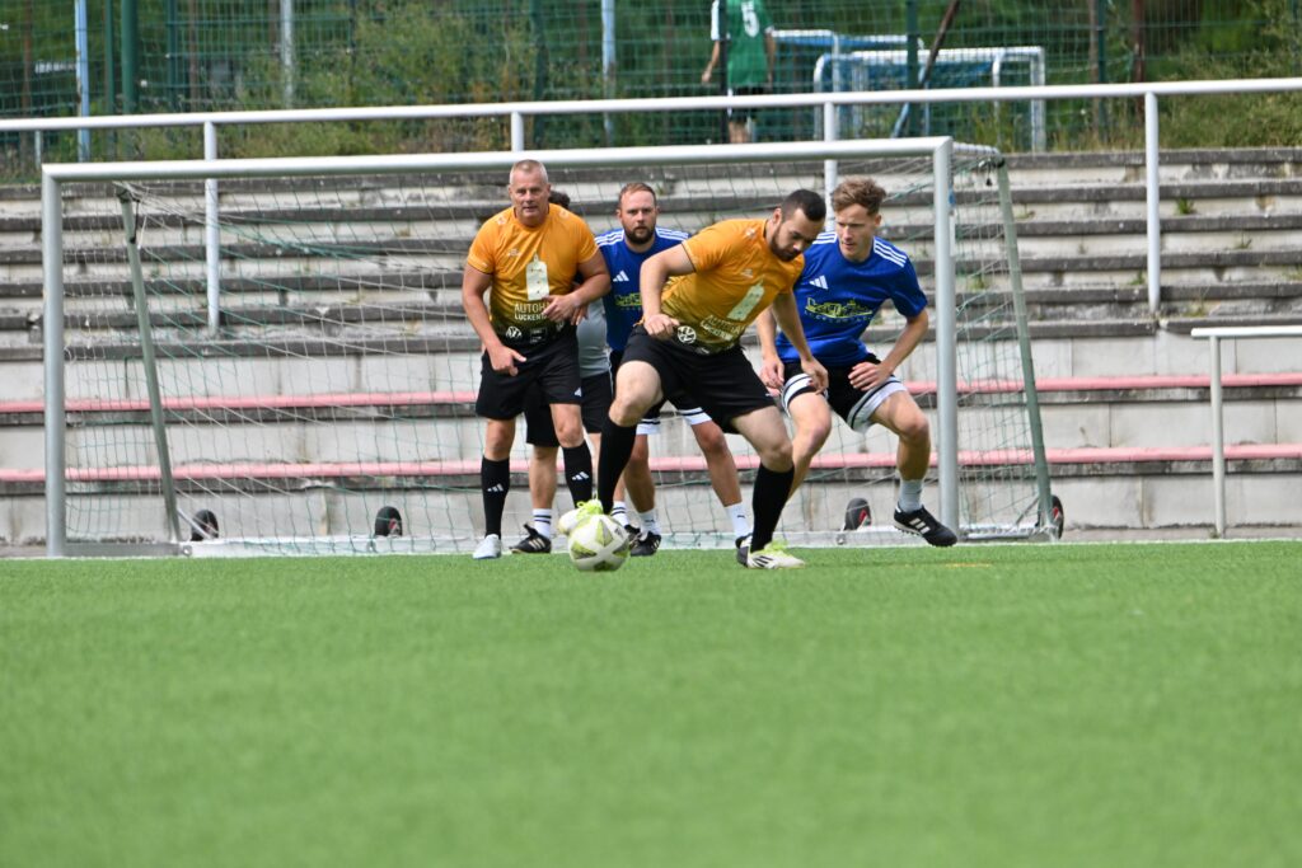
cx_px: 651
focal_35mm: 330
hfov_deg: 6.2
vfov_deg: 4.2
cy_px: 434
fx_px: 11936
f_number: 5.6
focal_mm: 330
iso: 360
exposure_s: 1/1600
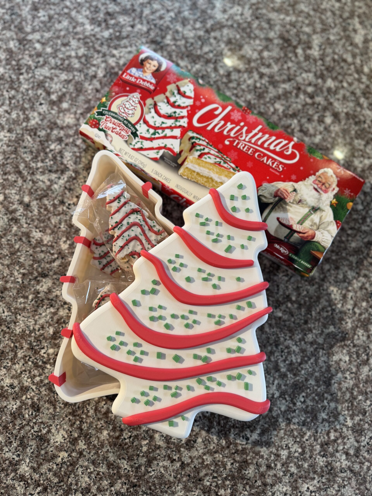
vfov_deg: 71.6
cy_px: 248
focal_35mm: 24
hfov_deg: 56.8
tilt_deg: -81.1
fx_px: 344
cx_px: 186
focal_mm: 6.76
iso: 160
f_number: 1.78
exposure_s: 1/60
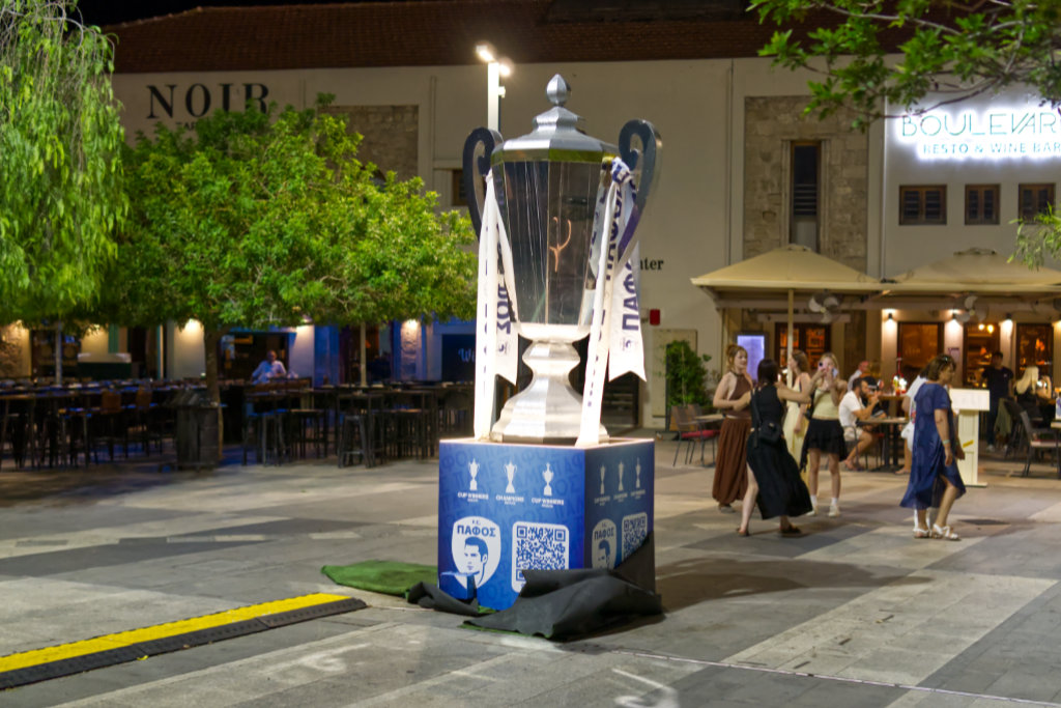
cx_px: 530
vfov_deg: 29.9
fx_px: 1326
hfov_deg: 43.6
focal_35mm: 45
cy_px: 354
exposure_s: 1/160
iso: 1600
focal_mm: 30
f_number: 2.2
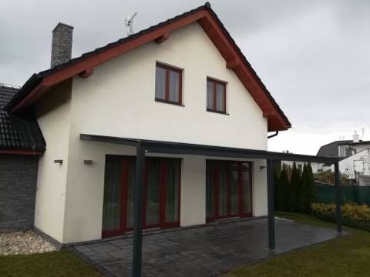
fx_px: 278
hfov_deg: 67.3
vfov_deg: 53.1
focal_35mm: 26
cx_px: 185
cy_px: 138
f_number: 2.2
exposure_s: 1/103
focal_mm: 3.83
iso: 50
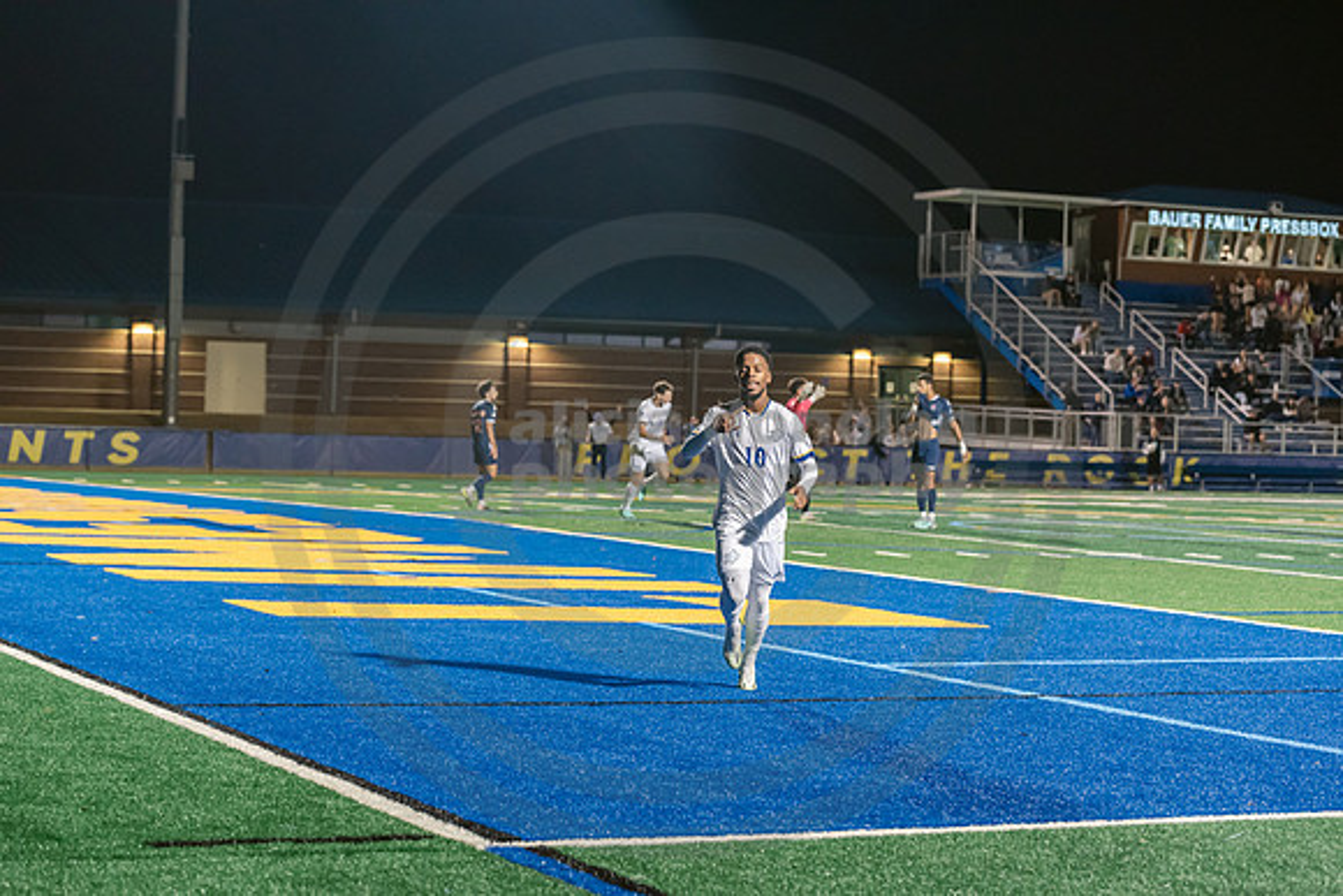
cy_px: 448
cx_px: 672
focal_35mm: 86
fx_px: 3209
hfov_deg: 23.6
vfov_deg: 15.9
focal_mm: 86
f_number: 3.5
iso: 2500
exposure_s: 1/320
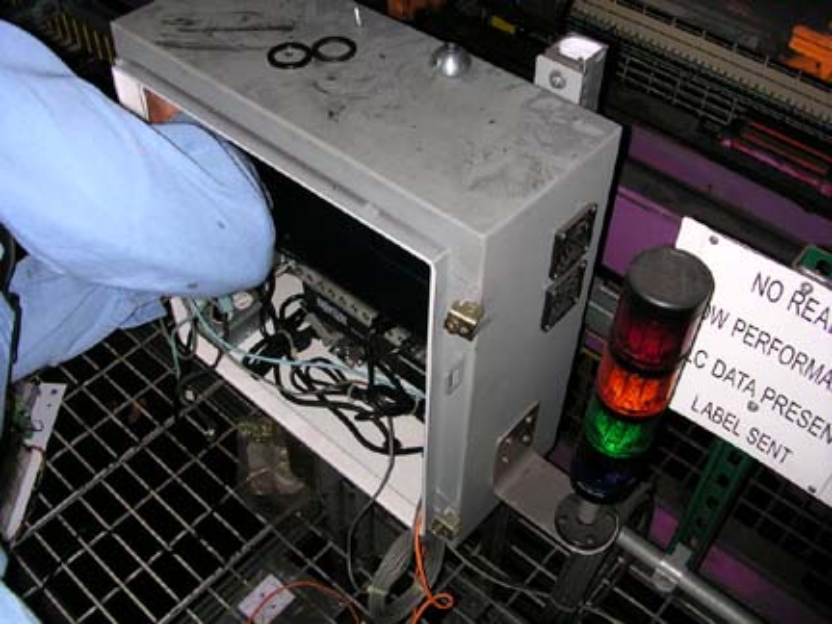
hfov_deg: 50.1
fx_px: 889
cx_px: 416
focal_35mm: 37
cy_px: 312
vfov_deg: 38.7
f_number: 2.7
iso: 100
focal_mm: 5.6
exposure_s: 1/60
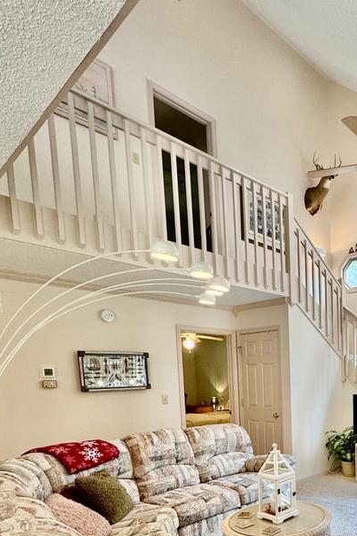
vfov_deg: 64.4
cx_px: 346
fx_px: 387
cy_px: 415
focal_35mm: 26
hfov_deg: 43.4
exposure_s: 1/120
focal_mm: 2.22
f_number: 2.2
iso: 160
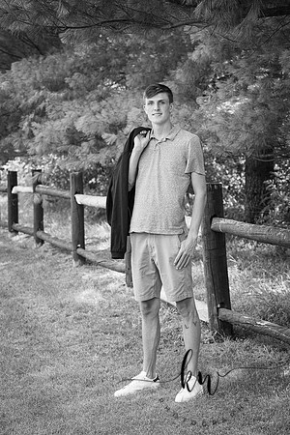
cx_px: 145
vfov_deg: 21.5
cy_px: 218
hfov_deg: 14.4
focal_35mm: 95
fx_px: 1148
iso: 500
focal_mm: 95
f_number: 6.3
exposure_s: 1/200
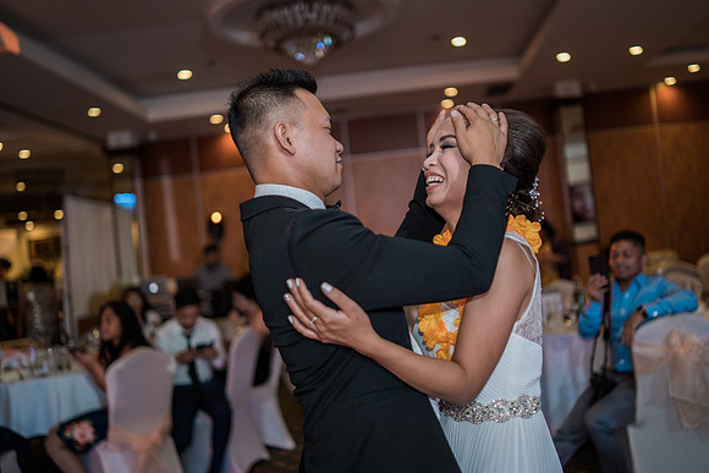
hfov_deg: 54.4
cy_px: 236
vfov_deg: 37.9
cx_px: 354
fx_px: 689
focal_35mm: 35
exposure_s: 1/200
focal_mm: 35
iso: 160
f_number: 1.4
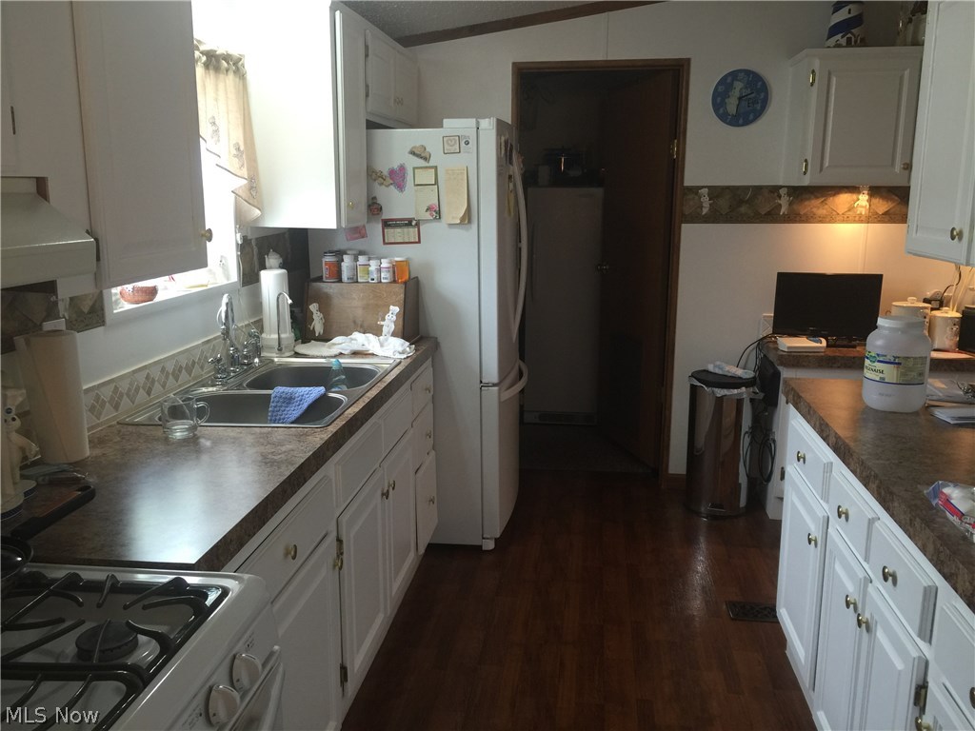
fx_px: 817
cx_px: 488
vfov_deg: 48.2
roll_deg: -1.2
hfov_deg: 61.7
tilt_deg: -11.9
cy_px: 366
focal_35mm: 29
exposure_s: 1/15
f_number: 2.2
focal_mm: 4.15
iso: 40
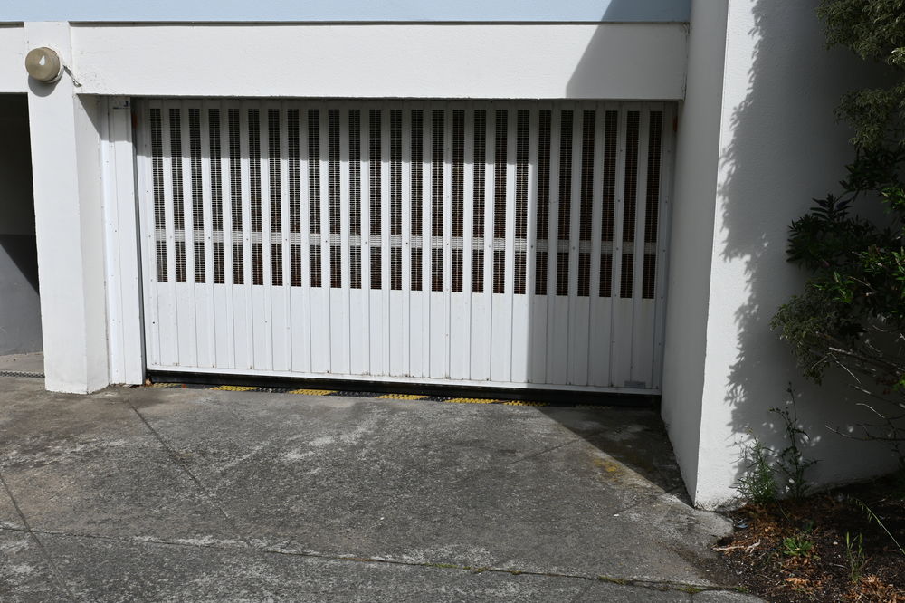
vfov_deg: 36.8
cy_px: 302
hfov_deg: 53.1
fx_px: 905
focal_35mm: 36
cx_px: 452
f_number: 7.1
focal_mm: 24
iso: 100
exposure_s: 1/400
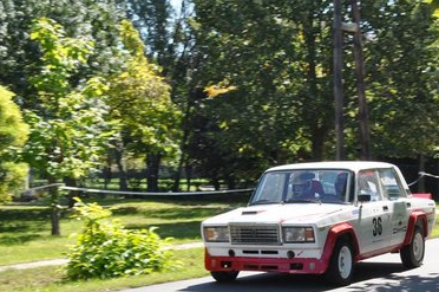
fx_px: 1133
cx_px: 287
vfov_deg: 14.6
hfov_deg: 21.9
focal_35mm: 93
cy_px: 219
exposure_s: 1/125
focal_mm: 36
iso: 400
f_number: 11
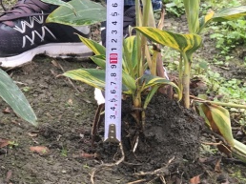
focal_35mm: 90
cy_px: -31
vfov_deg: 15.8
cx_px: -76
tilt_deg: -18.4
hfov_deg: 20.0
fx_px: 639
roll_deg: -2.2
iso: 25
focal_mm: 4.15
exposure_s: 1/159
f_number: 2.2
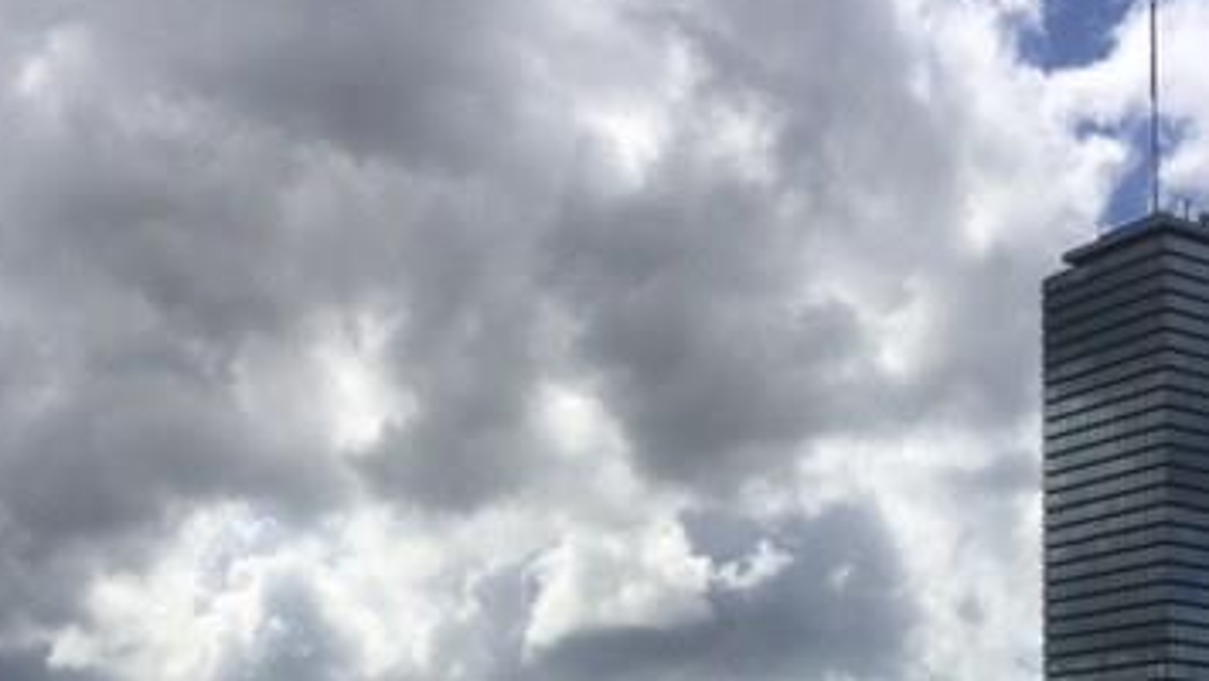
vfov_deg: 20.2
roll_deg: -3.2
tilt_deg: +5.9
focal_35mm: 57
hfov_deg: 36.6
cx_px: 603
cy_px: 739
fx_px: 1828
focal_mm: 4.15
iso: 32
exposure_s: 1/4950
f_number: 2.2
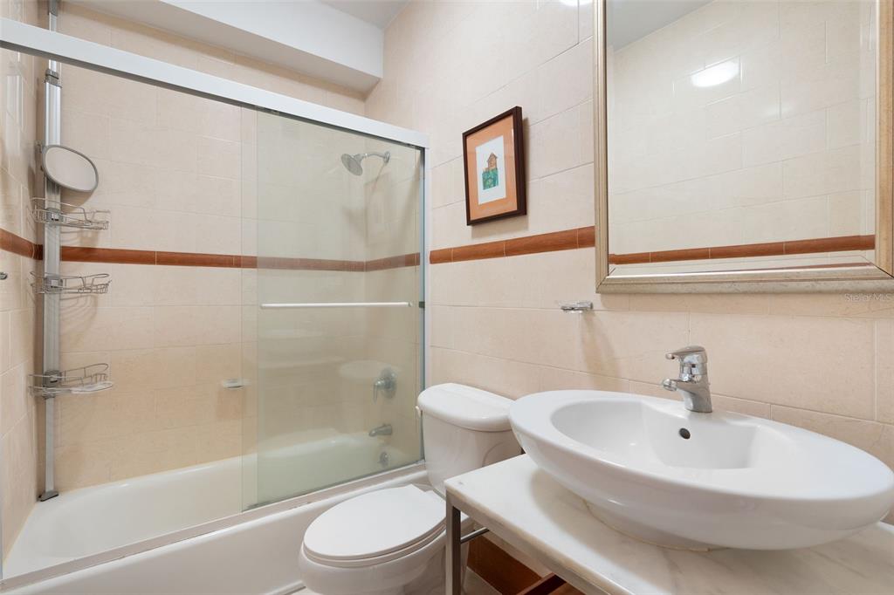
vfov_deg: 73.7
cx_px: 447
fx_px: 397
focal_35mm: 16
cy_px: 298
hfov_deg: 96.8
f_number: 9
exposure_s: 1/2.5
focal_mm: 16
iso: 400
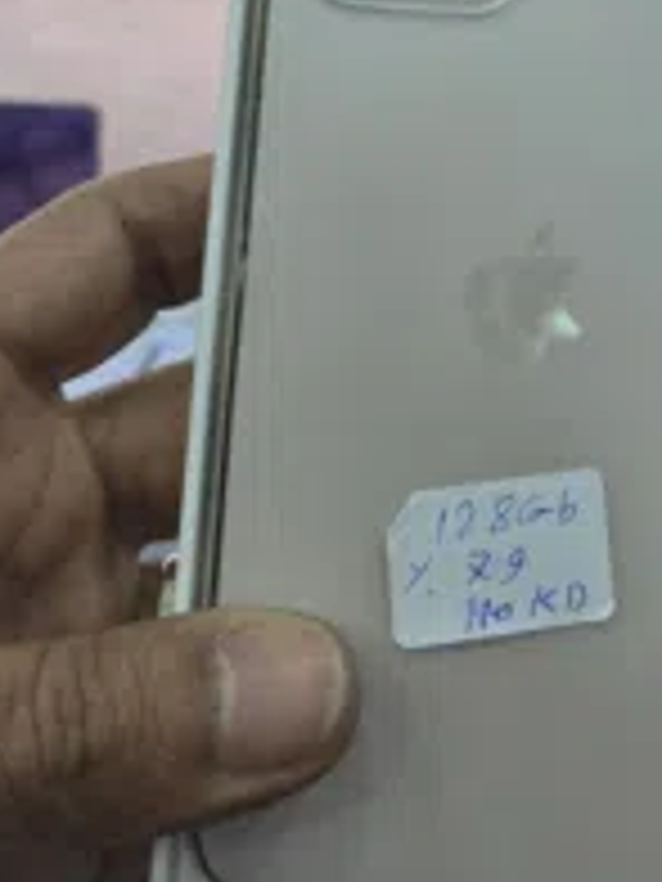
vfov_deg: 37.6
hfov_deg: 29.4
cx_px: 617
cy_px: 76
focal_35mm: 47
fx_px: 1198
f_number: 1.8
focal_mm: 5.4
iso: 80
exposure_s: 1/1041
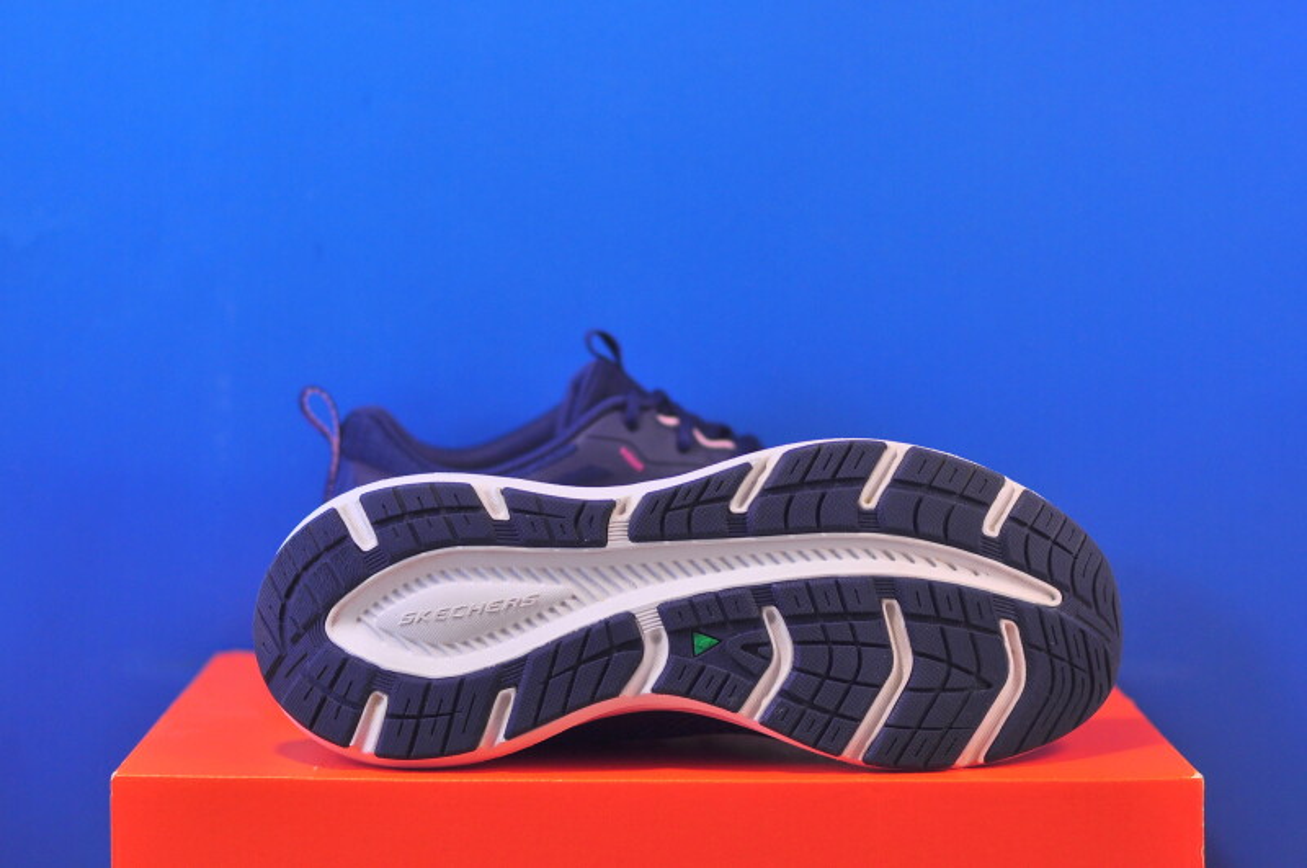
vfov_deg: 18.1
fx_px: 2719
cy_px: 434
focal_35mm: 75
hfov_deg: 27.0
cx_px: 654
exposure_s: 1/320
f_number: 2.5
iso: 250
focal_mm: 50
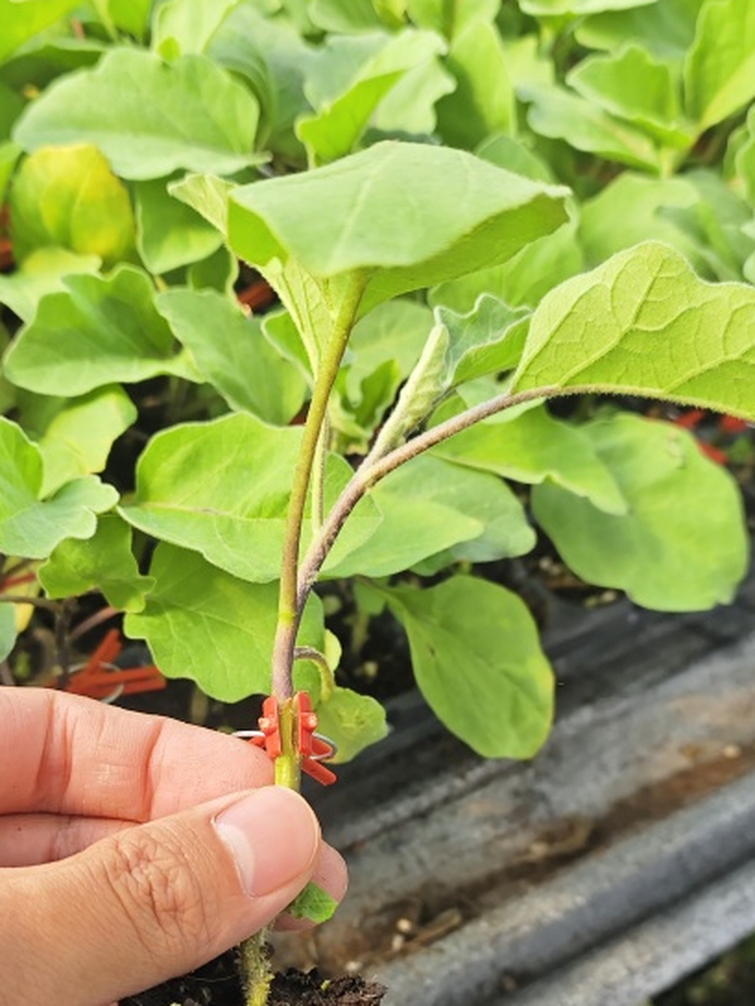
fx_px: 1308
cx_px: 319
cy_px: 721
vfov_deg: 41.2
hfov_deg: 32.1
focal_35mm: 45
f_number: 1.75
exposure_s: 1/356
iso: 71
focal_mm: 5.5
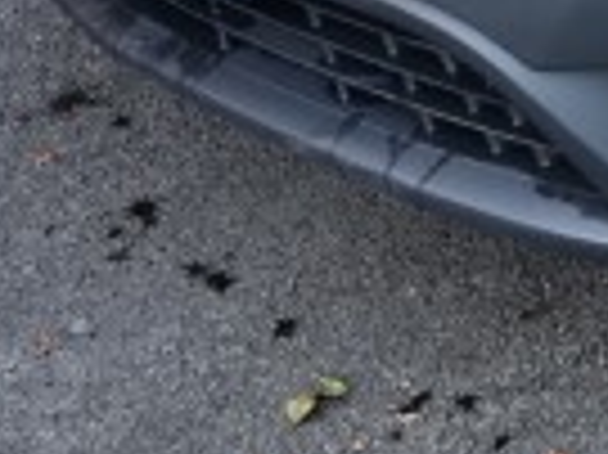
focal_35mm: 114
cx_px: 1018
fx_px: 2001
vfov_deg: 11.3
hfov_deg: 15.4
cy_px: -557
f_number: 1.8
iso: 64
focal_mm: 6.7
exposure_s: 1/120
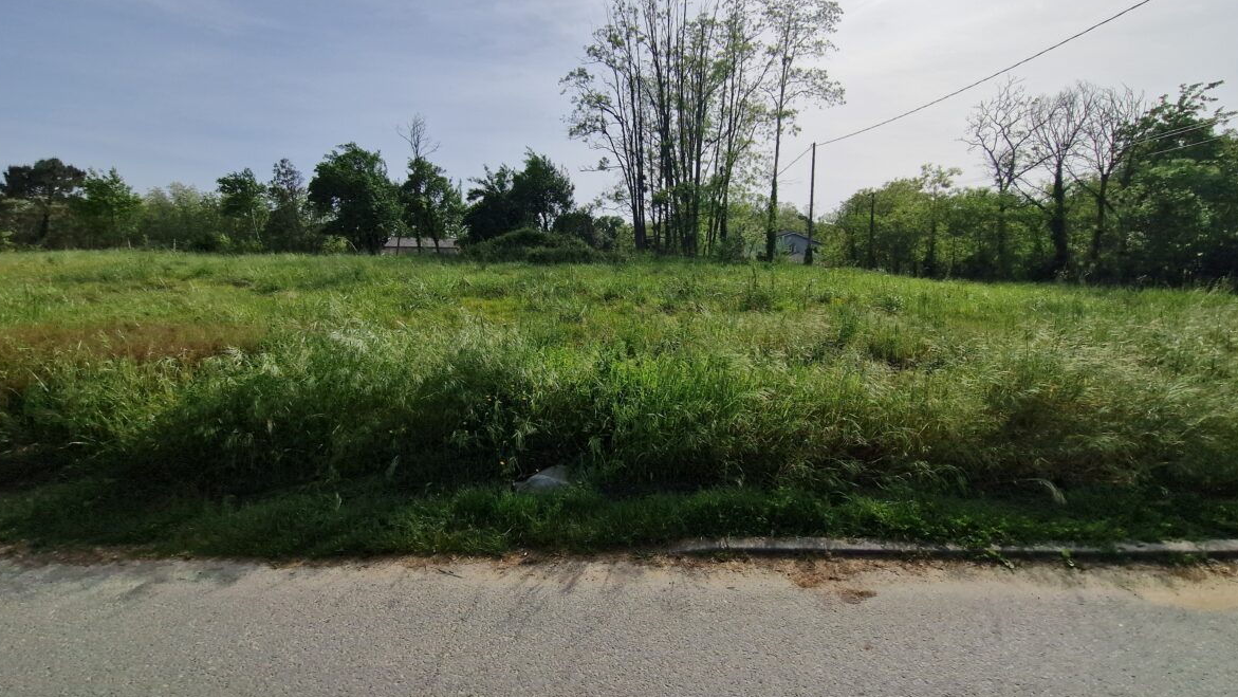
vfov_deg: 70.4
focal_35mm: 15
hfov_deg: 103.0
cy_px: 313
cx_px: 623
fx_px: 492
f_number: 2.2
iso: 50
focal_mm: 2.2
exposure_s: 1/6432
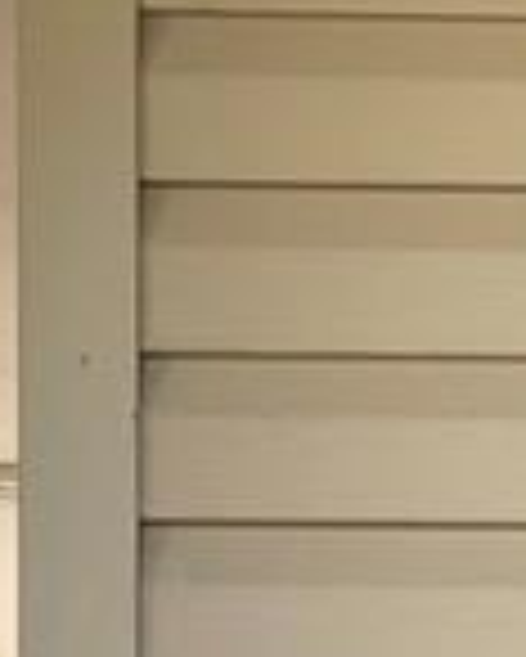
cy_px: 1210
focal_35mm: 171
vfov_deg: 10.5
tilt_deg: -1.8
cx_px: 1376
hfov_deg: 8.1
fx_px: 3324
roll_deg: -0.2
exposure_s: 1/265
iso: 32
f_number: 1.6
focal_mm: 5.1
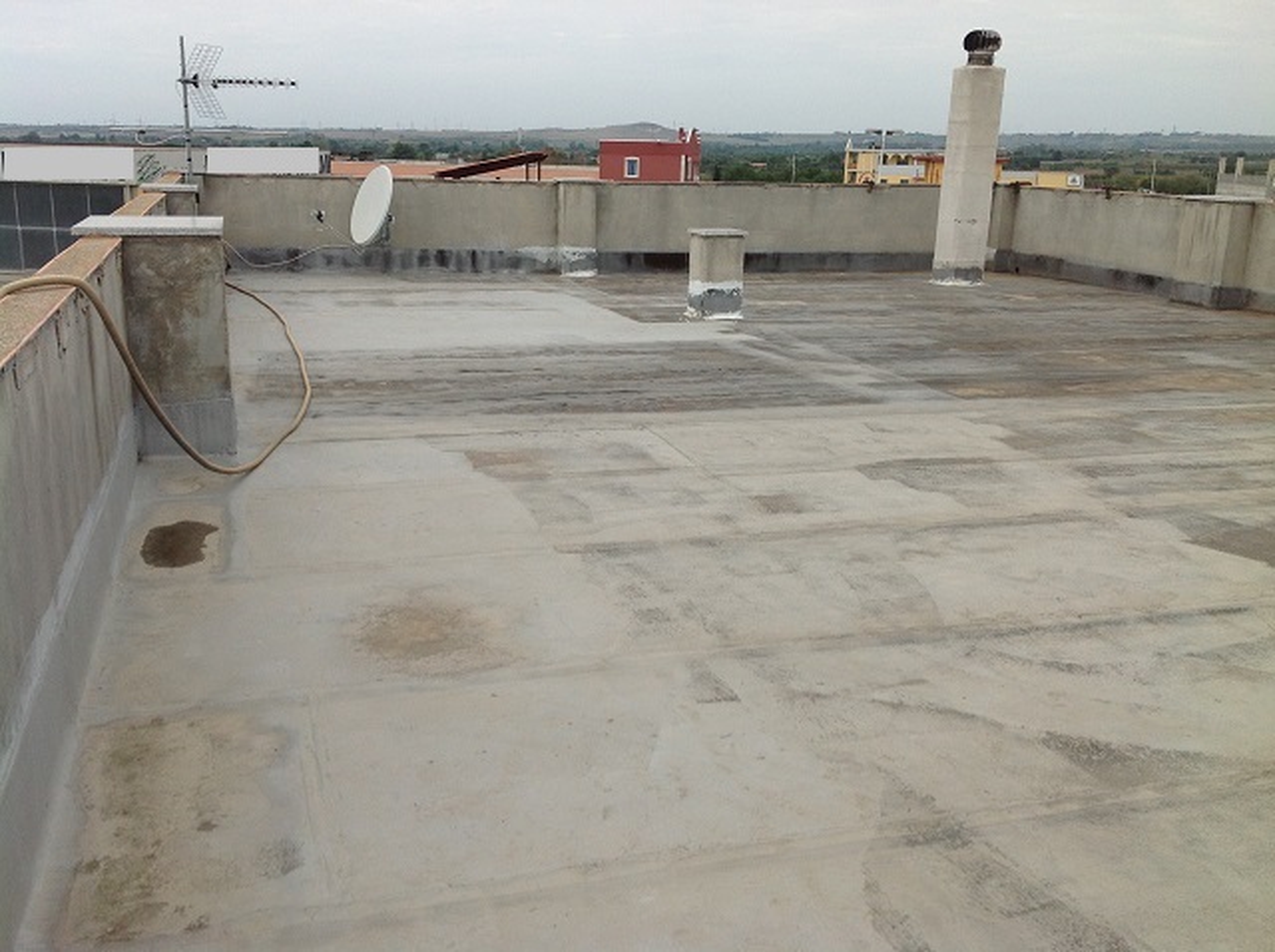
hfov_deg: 52.7
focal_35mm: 35
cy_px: 476
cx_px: 638
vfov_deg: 40.6
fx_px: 1287
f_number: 2.4
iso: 50
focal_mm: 4.28
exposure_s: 1/1779
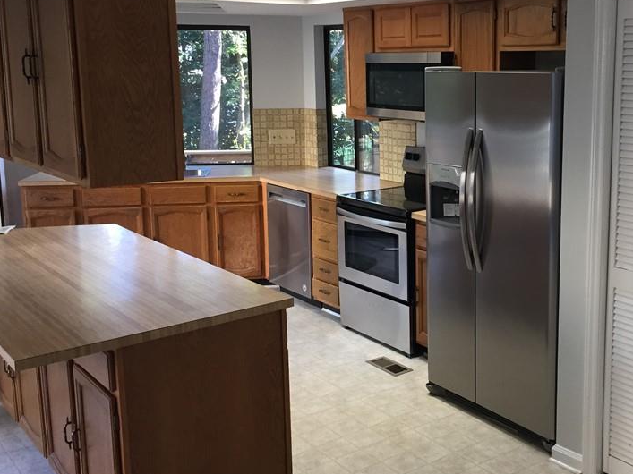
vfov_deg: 34.3
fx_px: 768
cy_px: 201
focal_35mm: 42
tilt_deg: -10.1
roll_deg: -0.8
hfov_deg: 43.9
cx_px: 441
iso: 64
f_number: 2.2
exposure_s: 1/33
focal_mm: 4.15
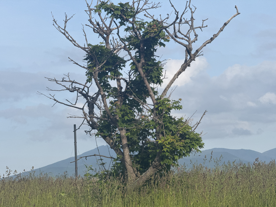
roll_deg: +2.0
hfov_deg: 16.4
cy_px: 104
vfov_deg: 12.3
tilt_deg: +6.9
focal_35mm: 120
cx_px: 138
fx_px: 957
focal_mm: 15.66
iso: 50
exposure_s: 1/1271
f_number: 2.8
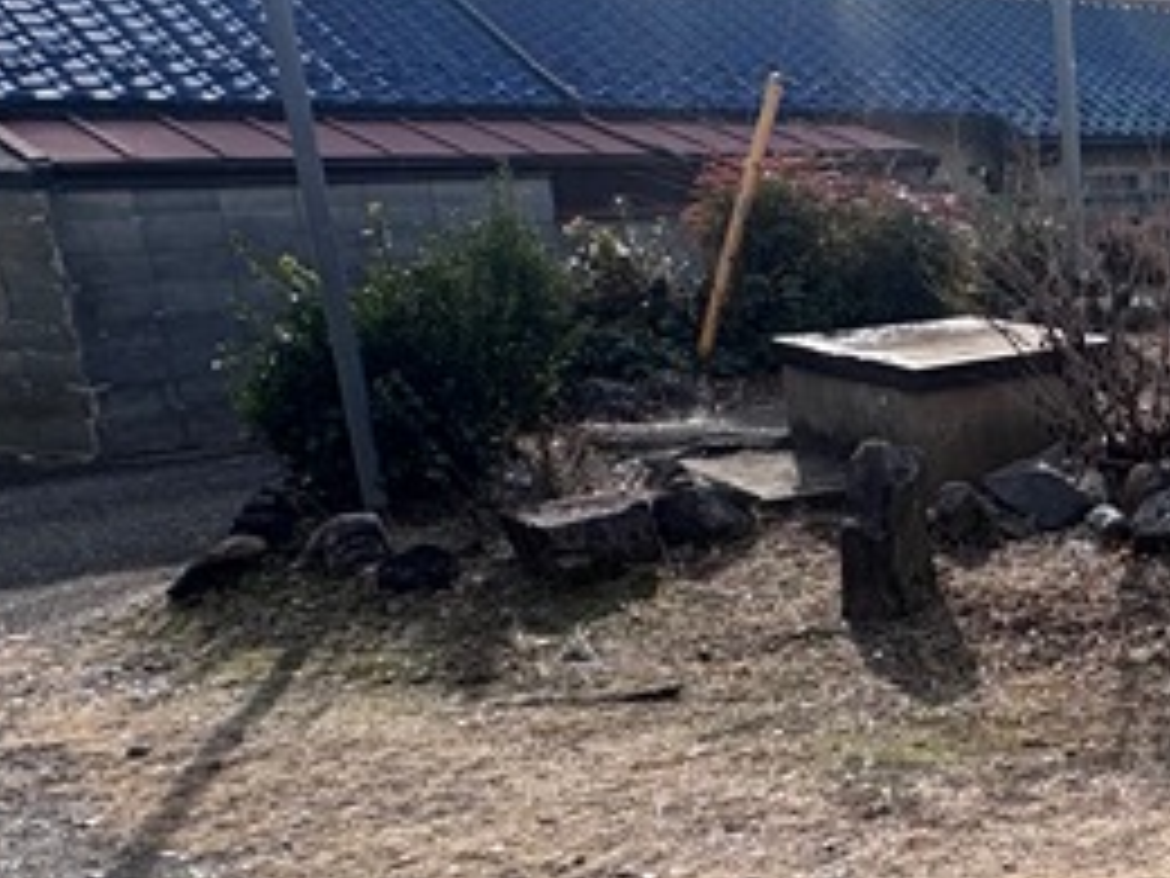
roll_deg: -2.2
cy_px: 500
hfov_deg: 32.8
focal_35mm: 43
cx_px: 1516
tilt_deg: -15.4
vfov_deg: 33.5
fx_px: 1453
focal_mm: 2.22
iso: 50
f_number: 2.2
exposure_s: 1/1078
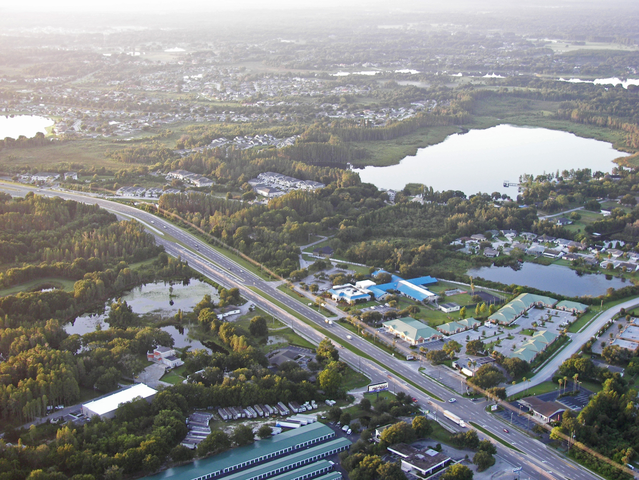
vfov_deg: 27.0
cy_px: 240
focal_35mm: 54
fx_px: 997
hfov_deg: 35.5
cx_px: 320
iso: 64
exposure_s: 1/40
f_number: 2.8
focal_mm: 8.9
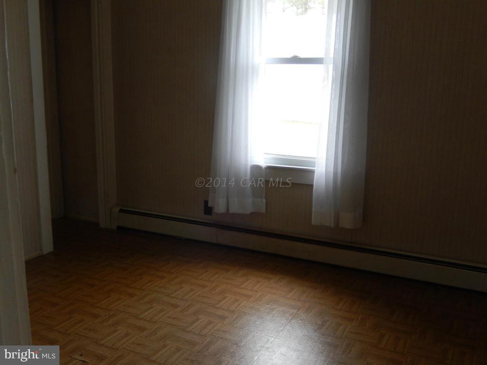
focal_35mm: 36
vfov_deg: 39.7
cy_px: 182
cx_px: 244
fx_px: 506
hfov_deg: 51.4
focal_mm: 6.5
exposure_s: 1/30
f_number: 4
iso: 280
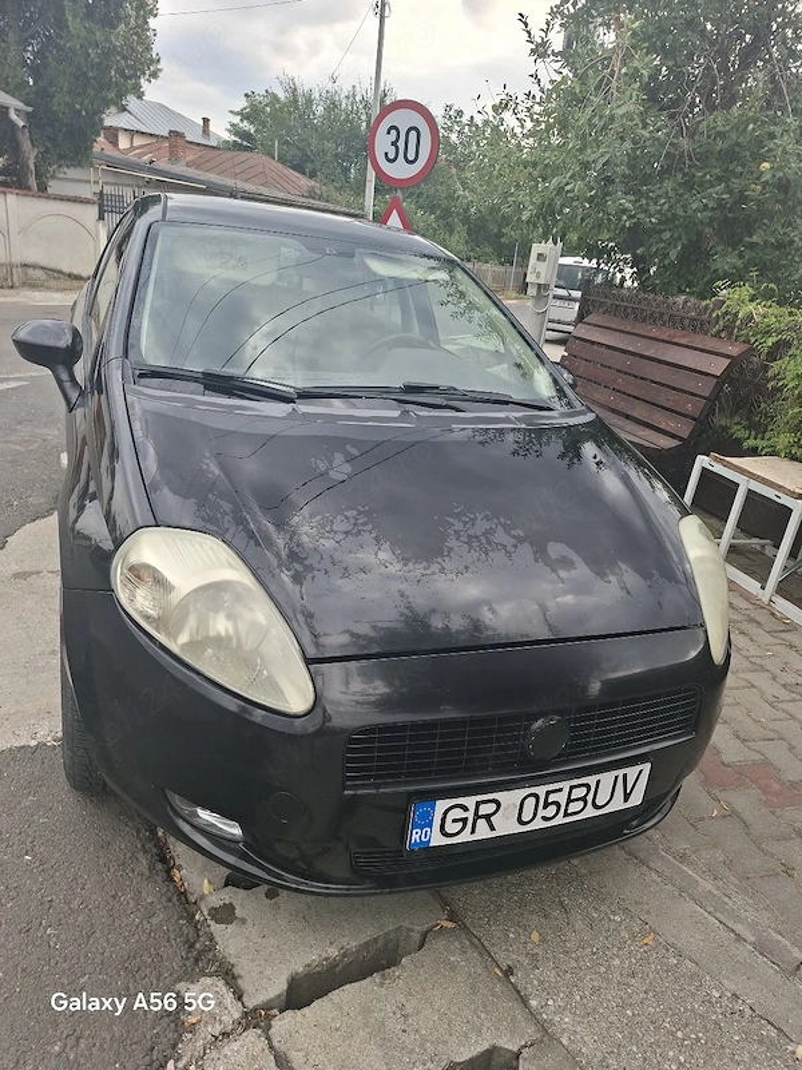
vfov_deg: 73.9
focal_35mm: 23
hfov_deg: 58.9
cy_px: 535
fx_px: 710
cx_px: 401
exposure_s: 1/526
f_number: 1.8
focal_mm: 5.54
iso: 50
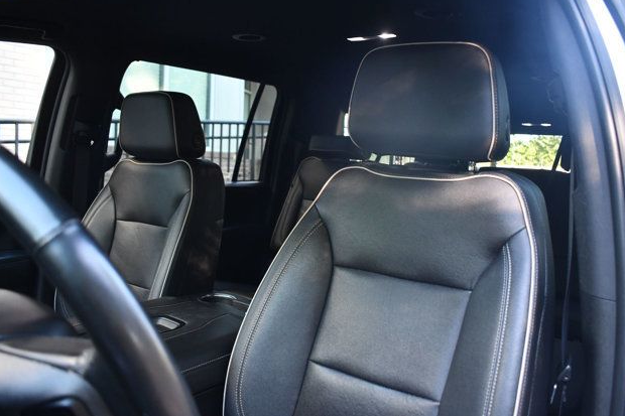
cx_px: 320
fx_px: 538
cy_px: 203
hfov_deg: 60.3
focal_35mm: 31
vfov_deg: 42.3
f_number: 3.5
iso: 1600
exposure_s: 1/125
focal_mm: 20
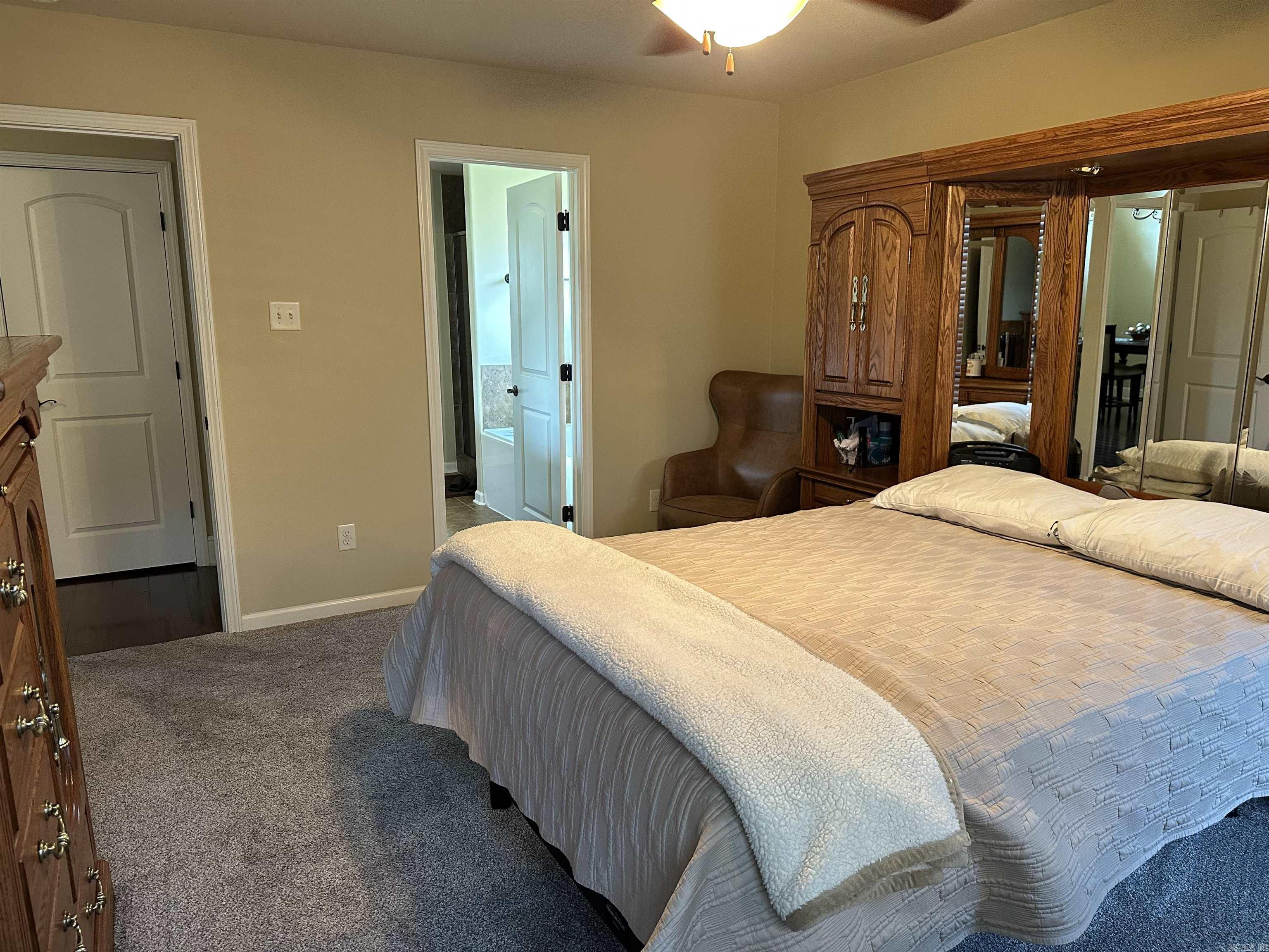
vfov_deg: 56.8
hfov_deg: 71.6
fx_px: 880
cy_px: 476
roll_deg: -0.1
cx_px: 634
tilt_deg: -11.0
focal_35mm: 24
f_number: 1.78
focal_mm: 6.86
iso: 320
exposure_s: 1/60
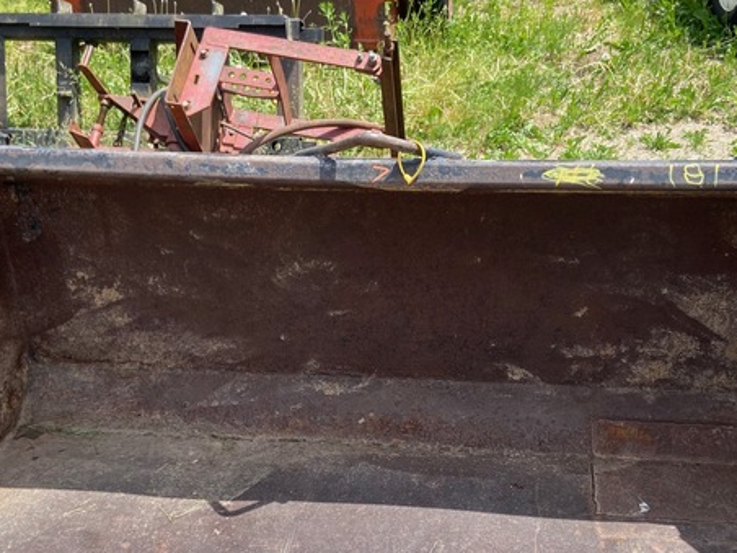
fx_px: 979
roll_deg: +1.1
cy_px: 380
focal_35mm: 46
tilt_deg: -33.0
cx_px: 383
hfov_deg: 41.2
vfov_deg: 31.2
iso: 32
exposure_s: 1/1504
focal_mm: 4.25
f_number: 1.8
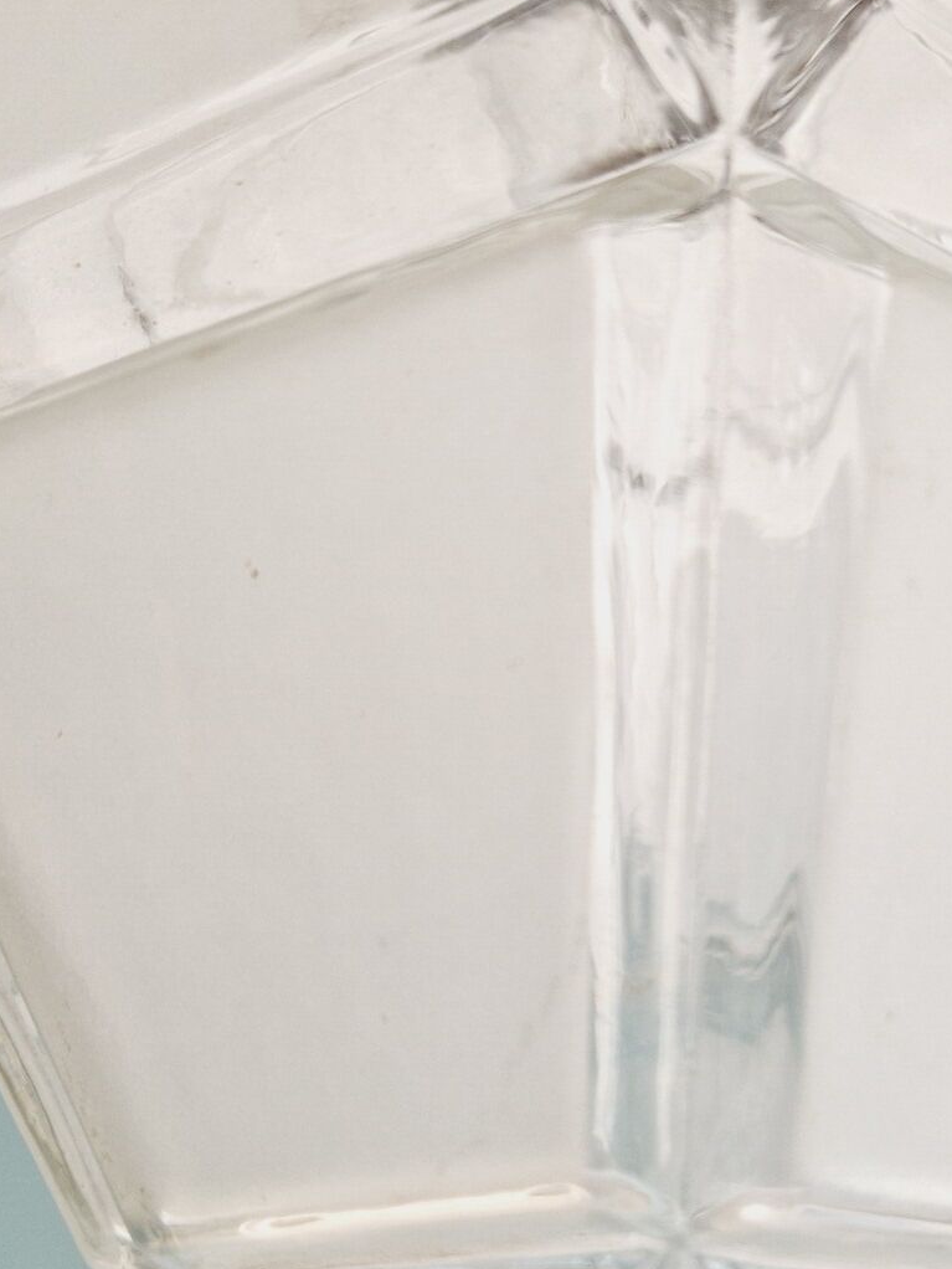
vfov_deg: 41.5
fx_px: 1649
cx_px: 685
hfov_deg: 31.7
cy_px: 844
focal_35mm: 45
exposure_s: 1/100
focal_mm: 5.4
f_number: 1.8
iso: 160
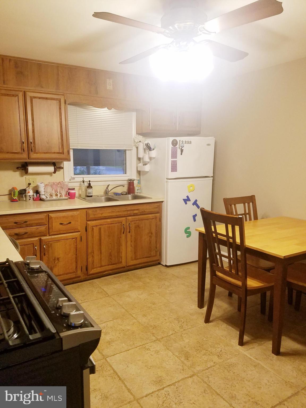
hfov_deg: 53.1
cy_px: 204
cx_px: 153
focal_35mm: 26
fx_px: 306
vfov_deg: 67.3
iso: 160
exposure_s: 1/40
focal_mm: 4.2
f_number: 1.7
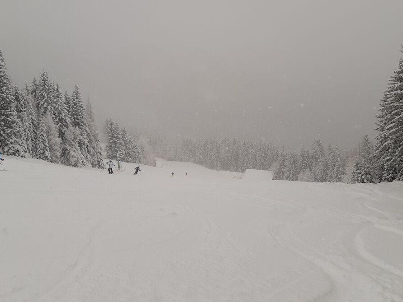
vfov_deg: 40.4
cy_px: 110
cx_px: 202
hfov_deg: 52.6
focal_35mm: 35
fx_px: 408
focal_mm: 3.92
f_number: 1.7
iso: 40
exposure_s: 1/523
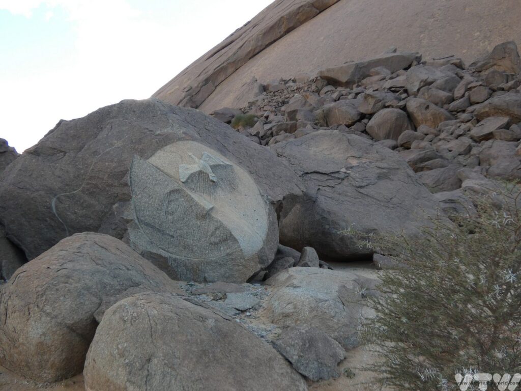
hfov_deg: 56.8
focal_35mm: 32
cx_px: 260
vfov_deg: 44.2
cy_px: 196
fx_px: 482
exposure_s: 1/160
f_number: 3.4
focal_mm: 5.8
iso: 80
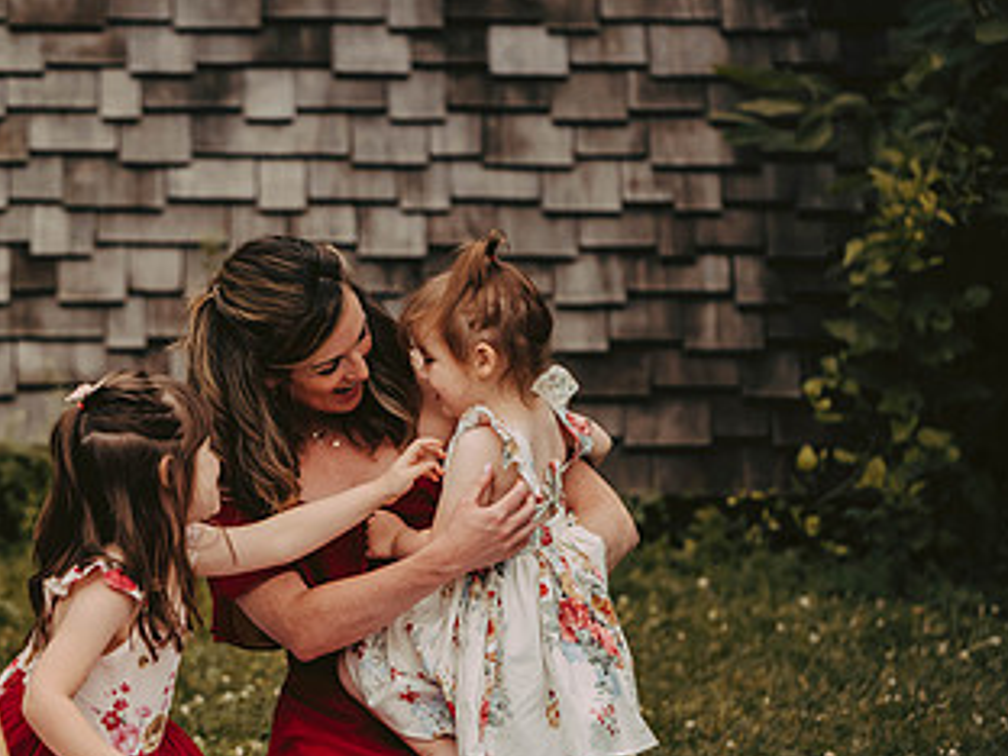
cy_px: 441
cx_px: 103
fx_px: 7018
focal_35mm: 241
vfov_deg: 6.2
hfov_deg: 8.2
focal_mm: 135
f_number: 2.8
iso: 640
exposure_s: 1/4000
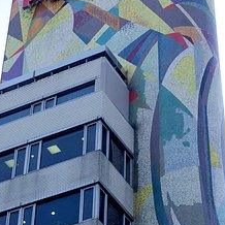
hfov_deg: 14.5
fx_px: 882
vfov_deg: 14.4
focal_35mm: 120
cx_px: 87
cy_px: 33
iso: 100
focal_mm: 40
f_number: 3.2
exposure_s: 1/500
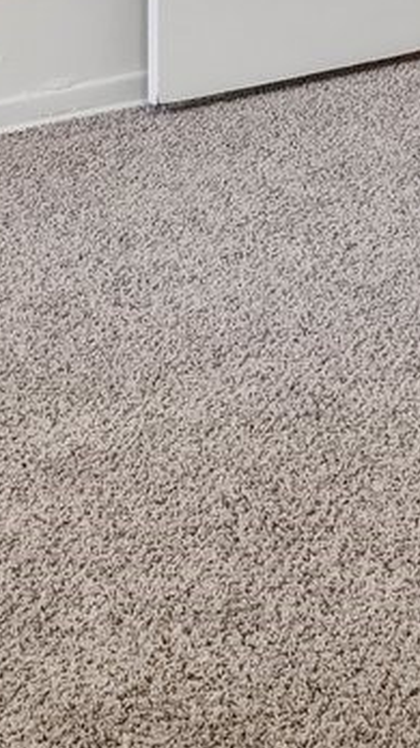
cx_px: 347
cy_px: -490
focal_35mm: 99
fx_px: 1961
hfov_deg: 12.2
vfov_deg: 18.2
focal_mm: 16
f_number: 8
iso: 400
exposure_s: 1/5
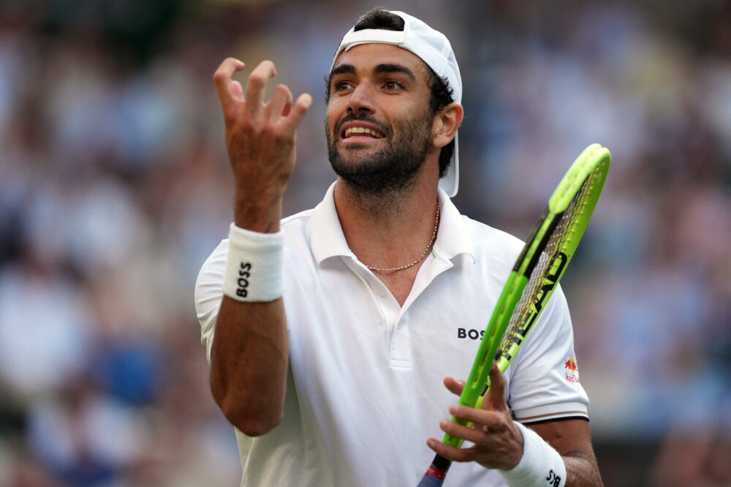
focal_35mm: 400
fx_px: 8119
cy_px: 244
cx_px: 366
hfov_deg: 5.2
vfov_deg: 3.4
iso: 2500
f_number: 3.2
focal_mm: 400
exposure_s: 1/2500
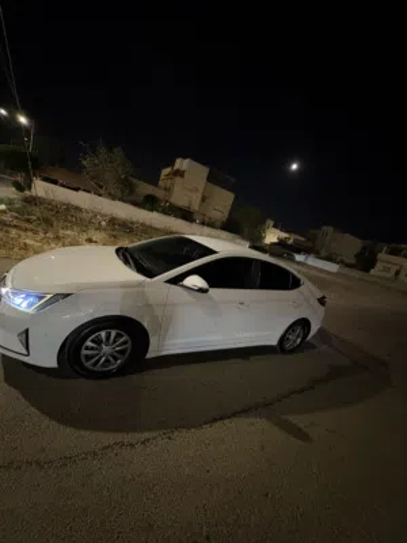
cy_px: 272
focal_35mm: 14
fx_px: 219
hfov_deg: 85.7
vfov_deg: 102.1
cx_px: 204
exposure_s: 1/25
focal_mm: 2.22
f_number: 2.2
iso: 1000
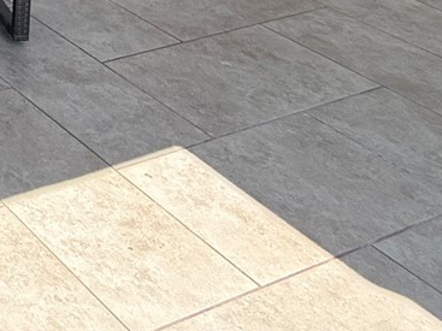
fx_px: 779
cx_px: -341
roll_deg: +0.7
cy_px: -301
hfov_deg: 21.5
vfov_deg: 17.9
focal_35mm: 61
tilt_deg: -7.7
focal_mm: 2.22
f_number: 2.2
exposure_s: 1/809
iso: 50
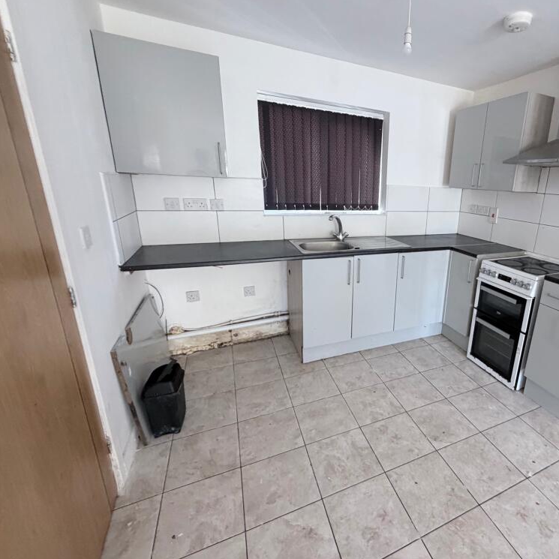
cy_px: 273
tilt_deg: -15.1
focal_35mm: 17
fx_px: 311
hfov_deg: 80.5
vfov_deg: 84.0
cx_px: 383
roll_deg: -1.5
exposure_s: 1/65
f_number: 2.2
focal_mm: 2.22
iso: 320
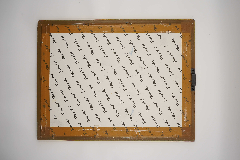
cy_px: 80
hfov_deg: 60.3
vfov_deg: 42.3
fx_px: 207
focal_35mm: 31
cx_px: 120
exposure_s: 1/160
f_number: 10
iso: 1250
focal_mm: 31
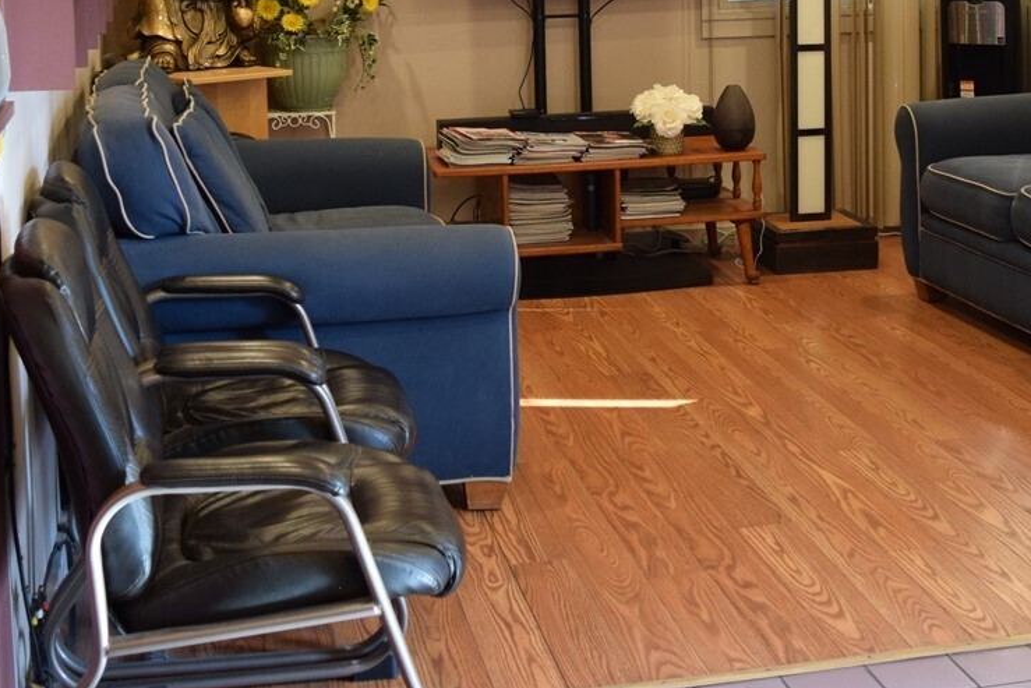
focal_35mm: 62
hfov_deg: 32.3
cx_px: 630
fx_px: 1776
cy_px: -40
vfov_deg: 21.0
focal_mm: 18
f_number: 4
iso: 640
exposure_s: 1/60
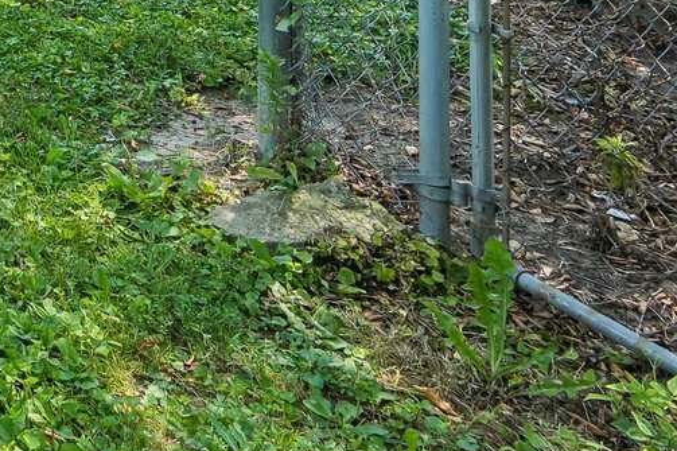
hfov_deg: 21.3
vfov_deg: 17.9
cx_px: -571
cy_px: -403
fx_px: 1072
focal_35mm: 57
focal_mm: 14
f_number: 8
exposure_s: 1/125
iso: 100
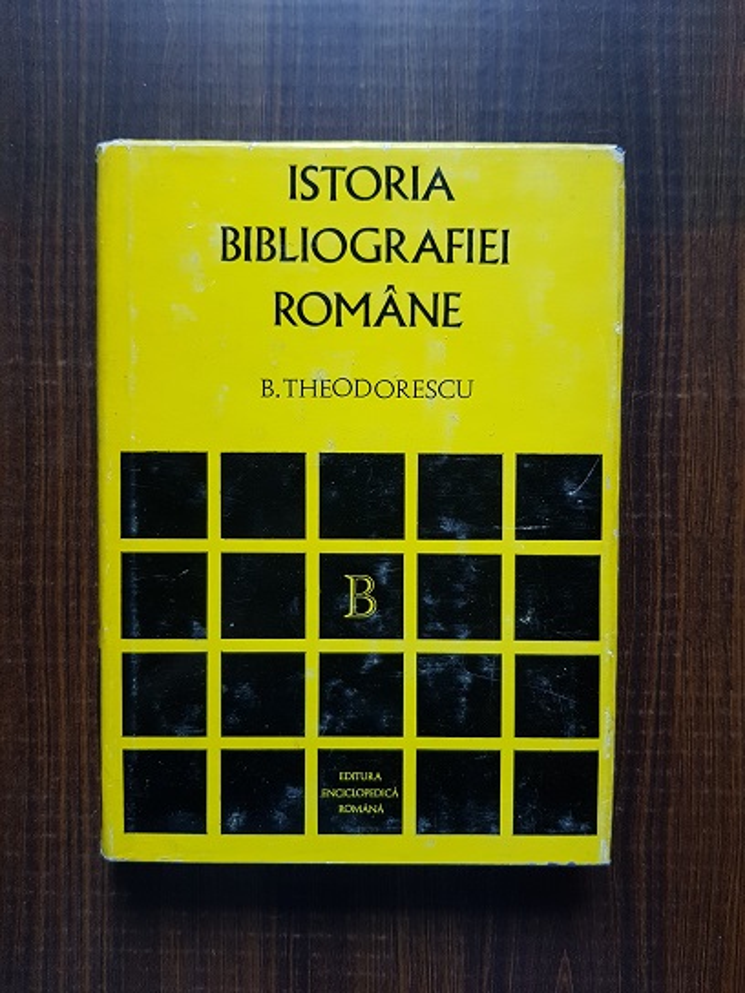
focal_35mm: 26
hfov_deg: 53.1
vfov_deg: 67.3
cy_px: 496
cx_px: 372
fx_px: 746
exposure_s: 1/19
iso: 200
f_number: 1.7
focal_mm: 4.3
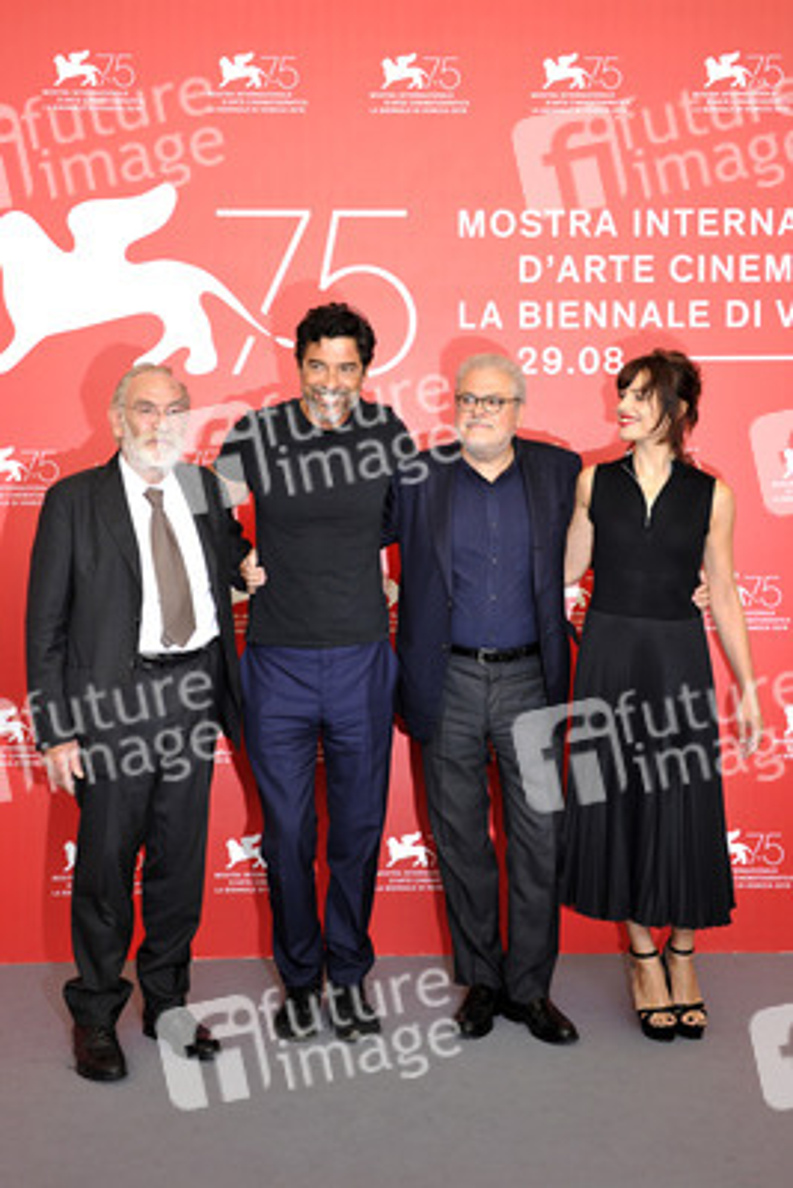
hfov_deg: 31.9
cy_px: 594
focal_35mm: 42
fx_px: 1386
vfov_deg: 46.4
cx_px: 396
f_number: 8
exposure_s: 1/320
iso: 1000
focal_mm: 42
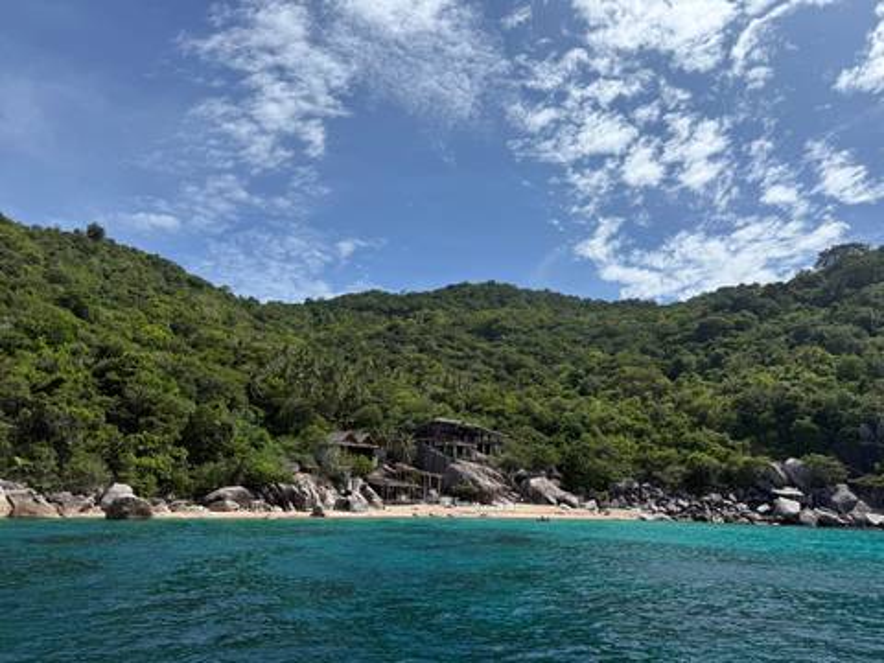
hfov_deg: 71.6
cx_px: 442
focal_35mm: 24
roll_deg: -1.0
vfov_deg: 56.8
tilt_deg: +15.0
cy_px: 332
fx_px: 613
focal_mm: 6.76
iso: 80
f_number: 1.78
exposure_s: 1/8130
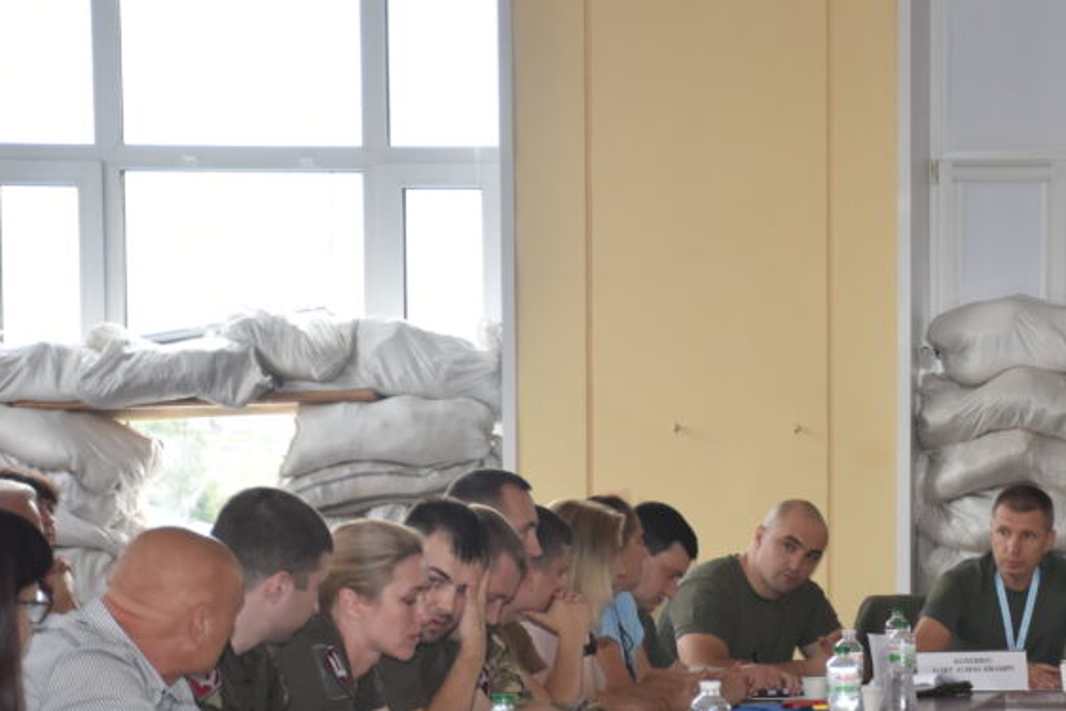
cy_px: 572
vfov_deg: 9.0
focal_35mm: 153
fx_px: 4531
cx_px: 899
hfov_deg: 13.3
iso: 640
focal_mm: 56
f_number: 4.8
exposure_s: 1/60
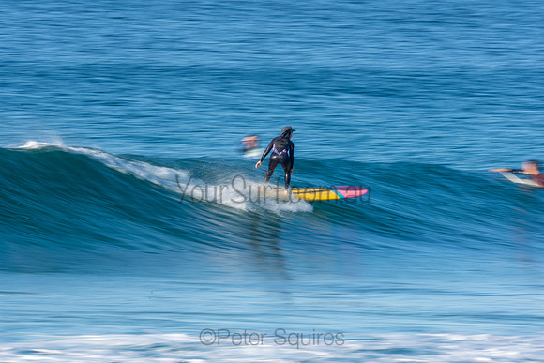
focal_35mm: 750
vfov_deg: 1.8
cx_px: 272
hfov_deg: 2.7
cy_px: 182
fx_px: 11335
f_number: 22
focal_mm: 500
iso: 100
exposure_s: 1/25
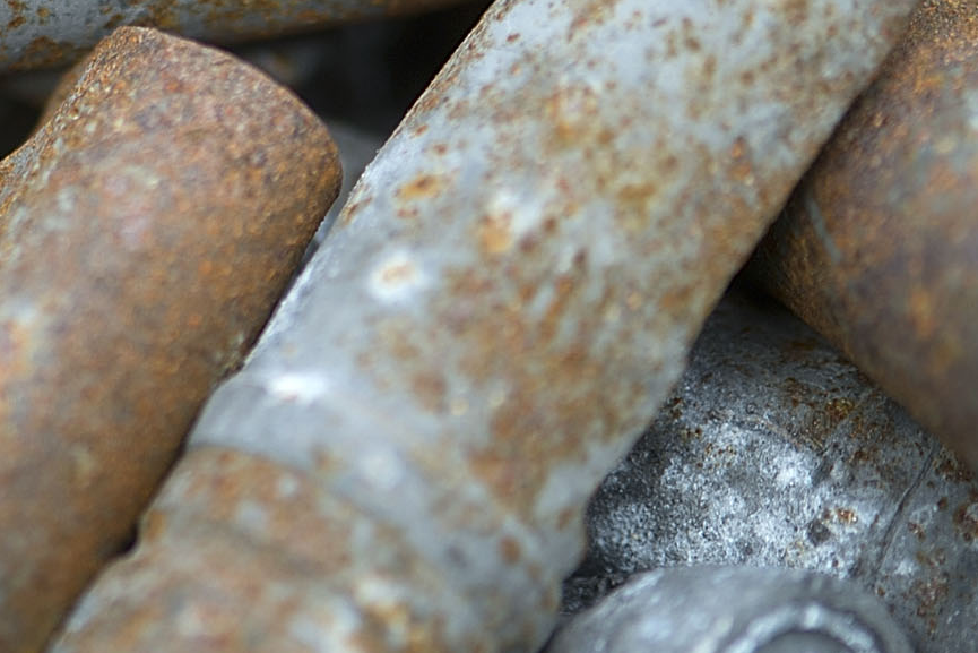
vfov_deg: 3.8
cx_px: -15
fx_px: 9890
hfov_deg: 5.6
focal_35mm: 364
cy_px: -74
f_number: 3
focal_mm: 105
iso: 160
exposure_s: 1/250
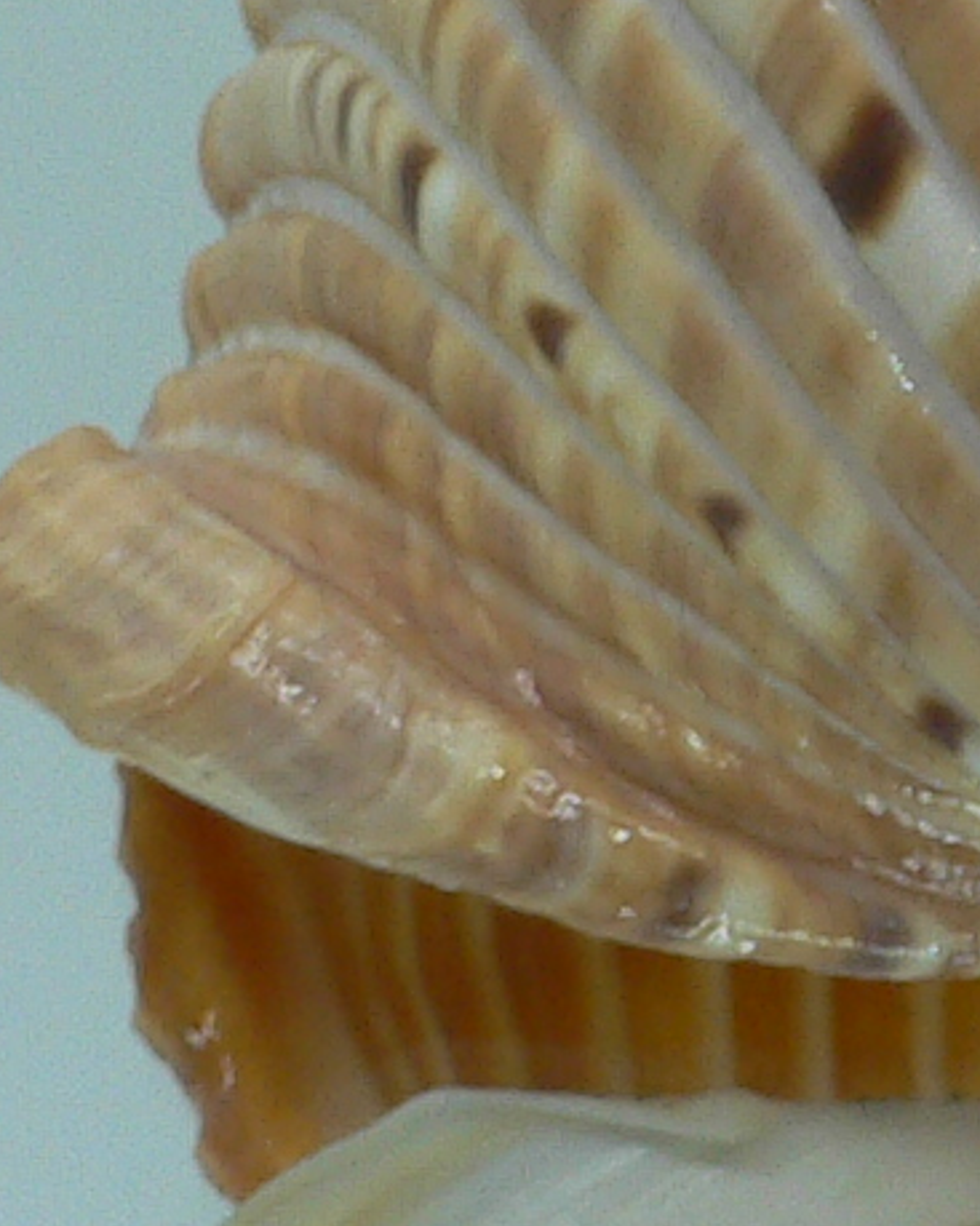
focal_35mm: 150
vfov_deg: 12.7
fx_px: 5440
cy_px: -24
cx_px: 1674
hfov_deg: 9.8
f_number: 2.8
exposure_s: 1/60
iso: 80
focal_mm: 4.6
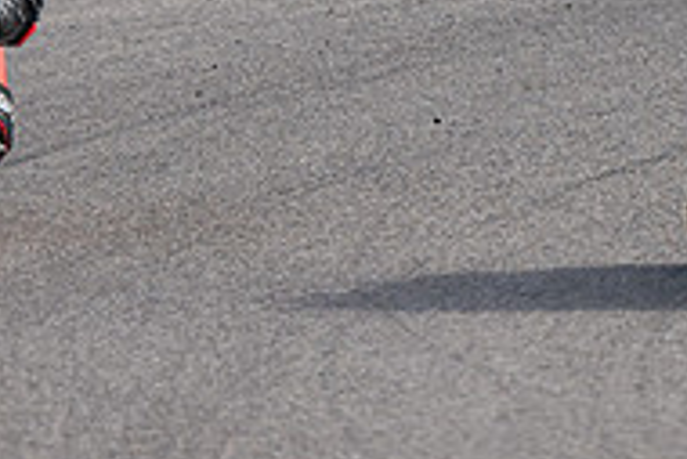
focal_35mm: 1704
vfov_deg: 0.8
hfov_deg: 1.2
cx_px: -84
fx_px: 32542
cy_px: 250
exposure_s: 1/1250
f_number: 6
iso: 280
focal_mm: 410
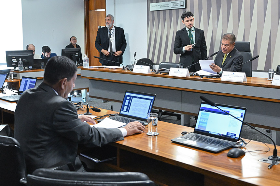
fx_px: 342
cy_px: 93
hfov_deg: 44.6
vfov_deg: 30.4
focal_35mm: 44
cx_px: 140
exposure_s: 1/200
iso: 4000
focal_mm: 29.5
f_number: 4
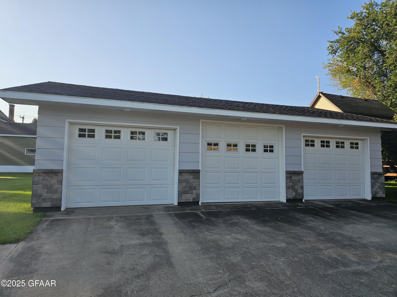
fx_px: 264
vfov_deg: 58.9
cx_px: 198
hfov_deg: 73.9
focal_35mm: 23
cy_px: 148
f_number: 1.7
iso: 16
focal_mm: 6.3
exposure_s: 1/547
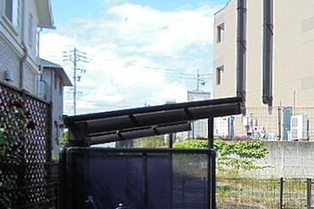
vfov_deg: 27.5
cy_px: 167
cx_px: 275
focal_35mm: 48
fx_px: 418
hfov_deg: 38.7
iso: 100
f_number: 3.5
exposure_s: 1/800
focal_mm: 4.6
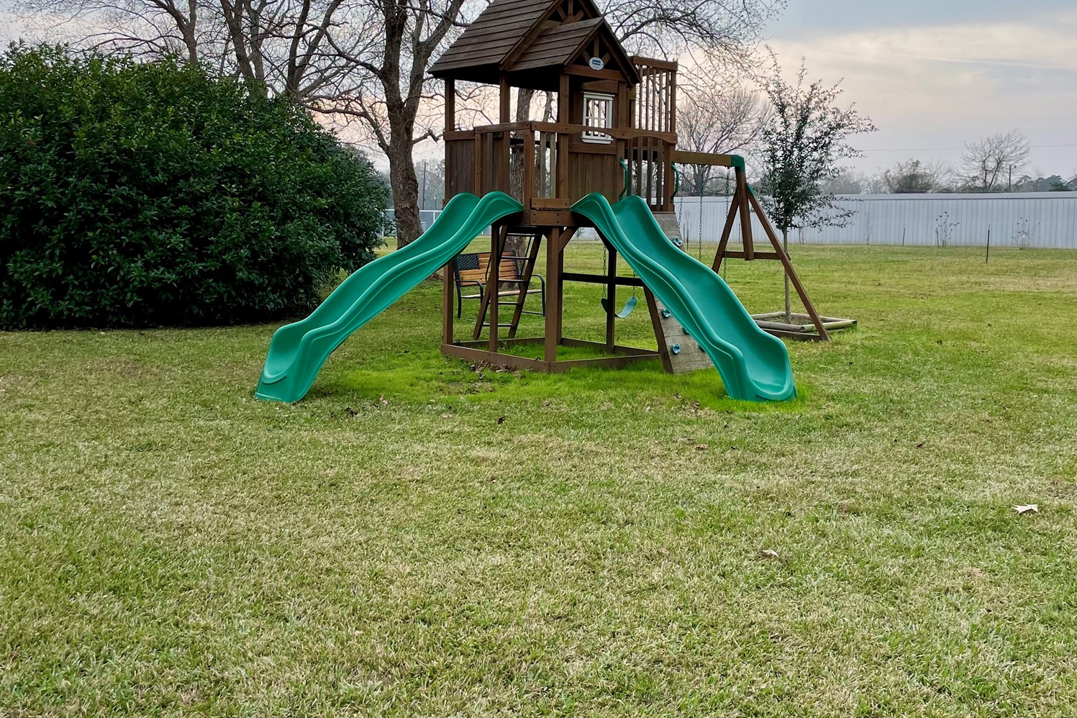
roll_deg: +0.3
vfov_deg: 35.9
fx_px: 1107
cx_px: 547
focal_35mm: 37
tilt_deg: -2.9
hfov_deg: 51.9
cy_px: 300
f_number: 1.6
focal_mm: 4.2
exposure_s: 1/1171
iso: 32
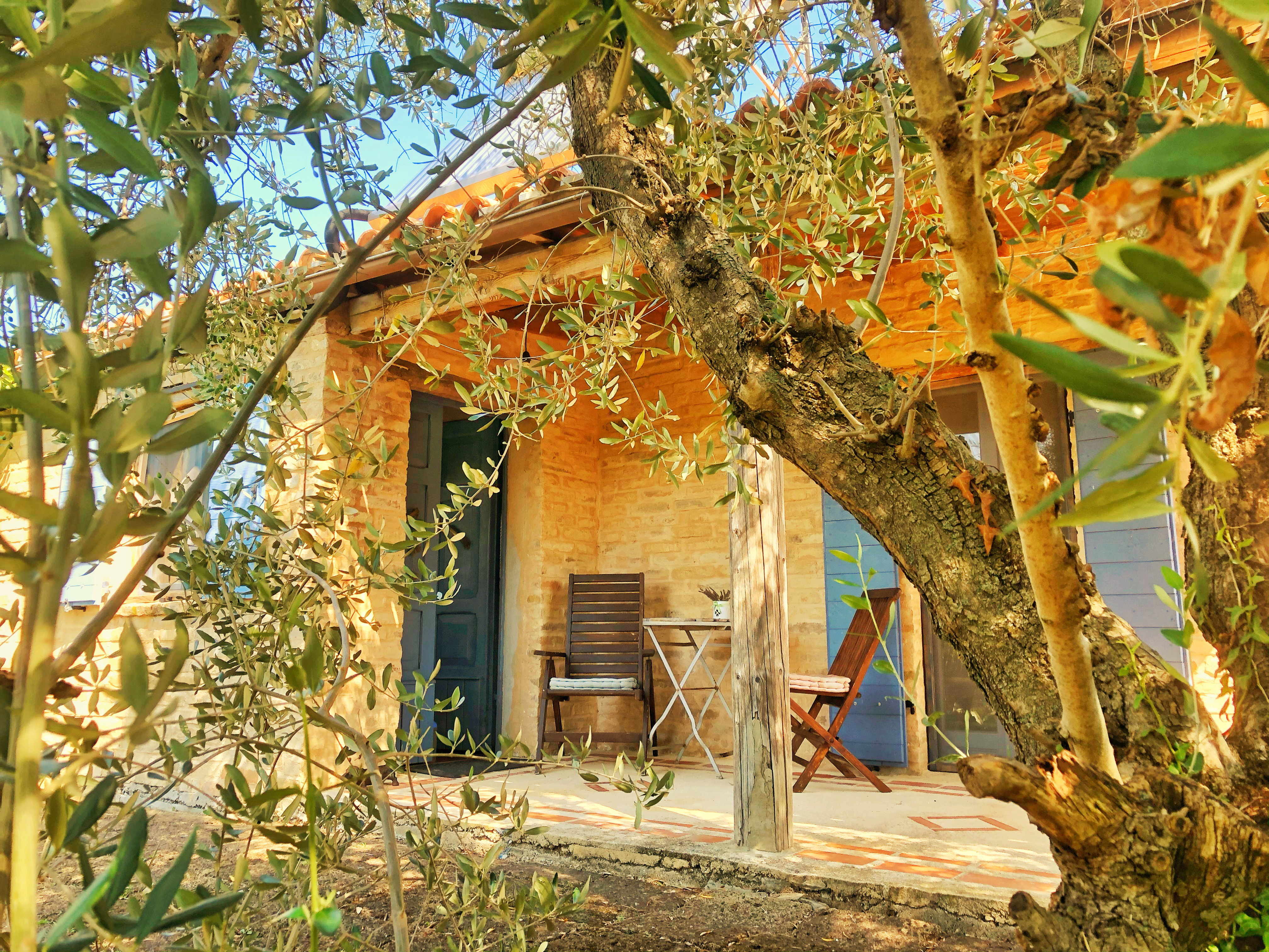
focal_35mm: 28
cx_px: 634
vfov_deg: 49.7
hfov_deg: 63.4
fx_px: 1026
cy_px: 476
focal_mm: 3.99
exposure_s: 1/120
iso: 25
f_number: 1.8
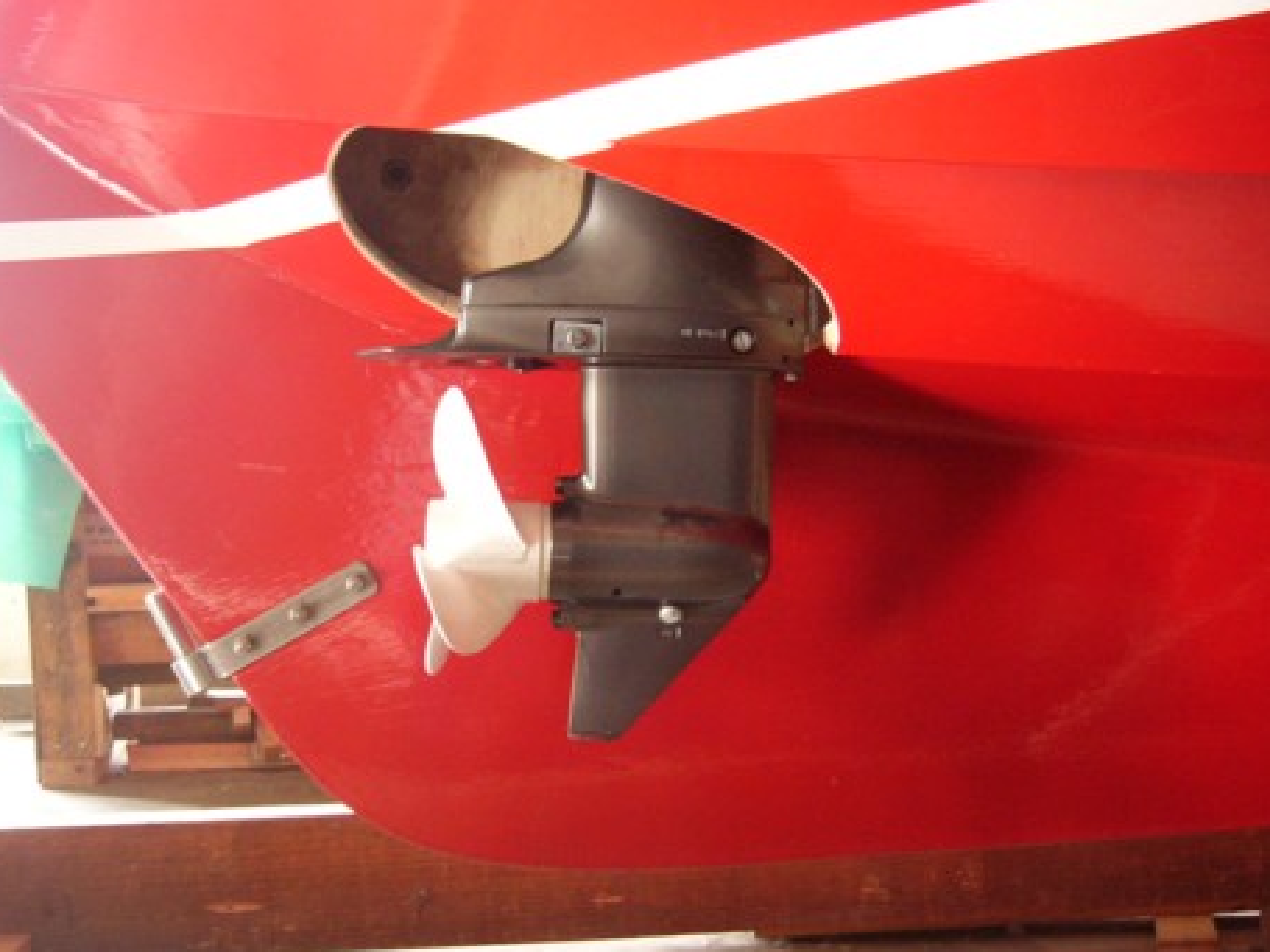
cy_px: 486
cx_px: 551
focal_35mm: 41
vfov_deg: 35.1
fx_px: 1504
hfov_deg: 45.7
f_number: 2.8
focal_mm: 5.8
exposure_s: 1/15
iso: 200
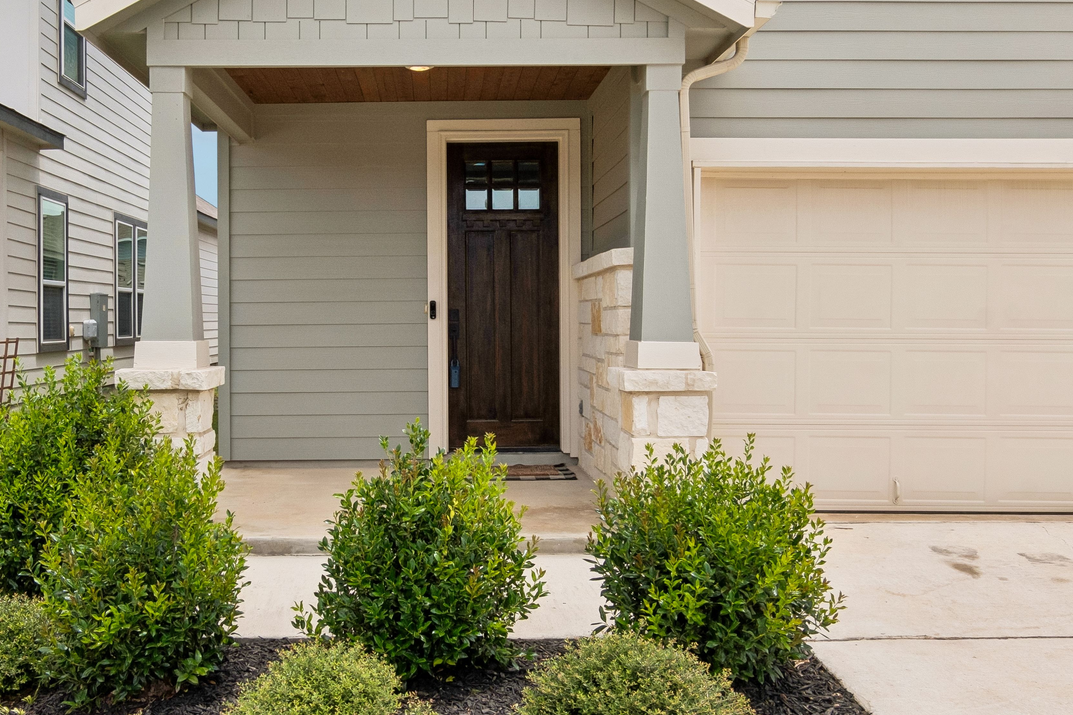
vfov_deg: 37.8
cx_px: 418
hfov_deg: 54.0
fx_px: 1043
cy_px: 317
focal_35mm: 35
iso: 100
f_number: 11
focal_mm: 14
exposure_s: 1/500
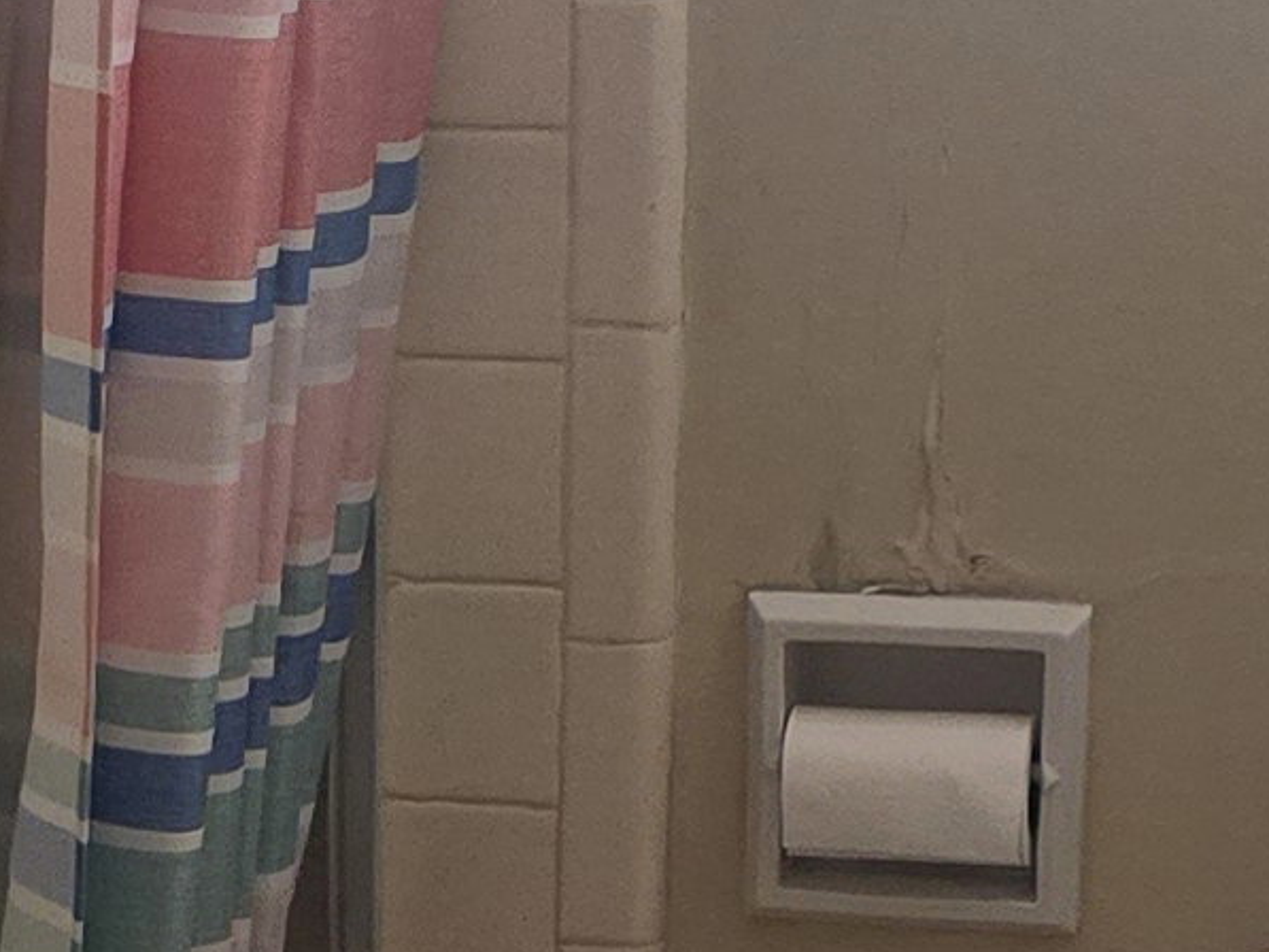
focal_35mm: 154
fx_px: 5647
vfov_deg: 9.5
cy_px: 1139
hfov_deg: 12.8
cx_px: 259
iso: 2000
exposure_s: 1/60
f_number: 1.7
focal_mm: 6.3
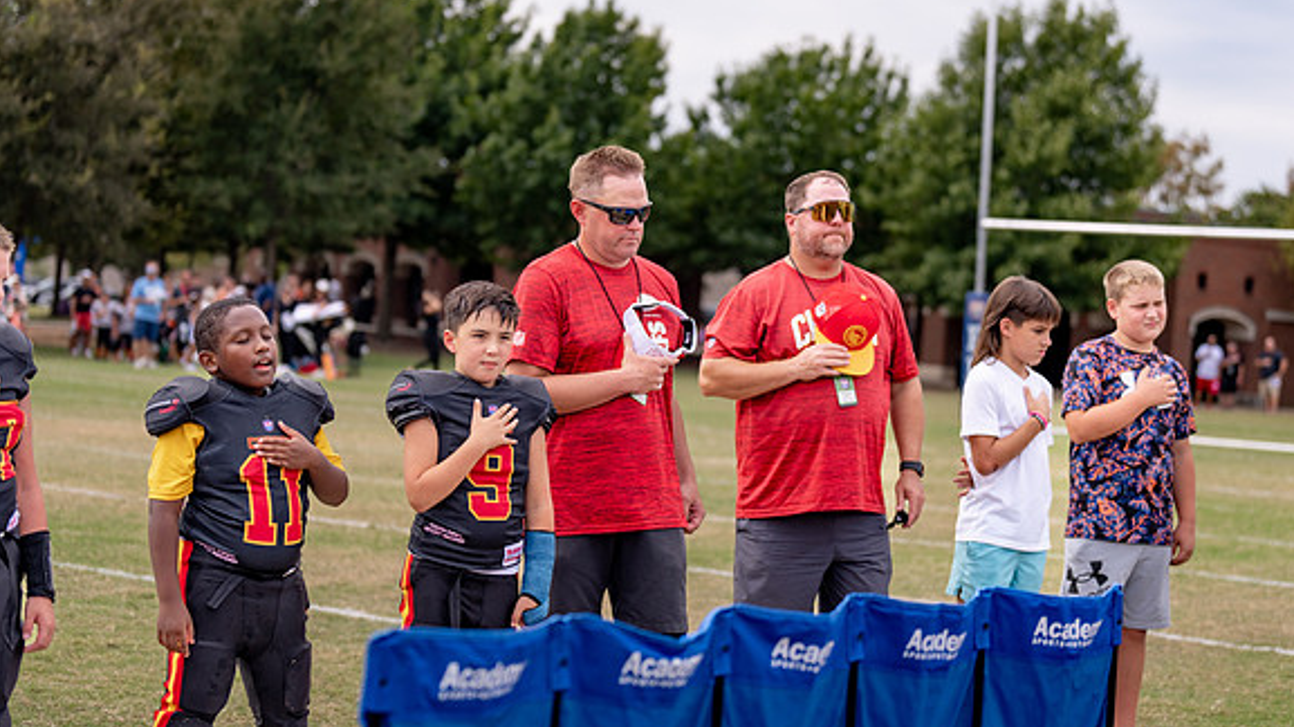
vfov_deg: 14.2
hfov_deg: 25.0
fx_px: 2915
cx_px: 648
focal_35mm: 85
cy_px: 381
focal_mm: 74
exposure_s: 1/1000
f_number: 2.8
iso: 100
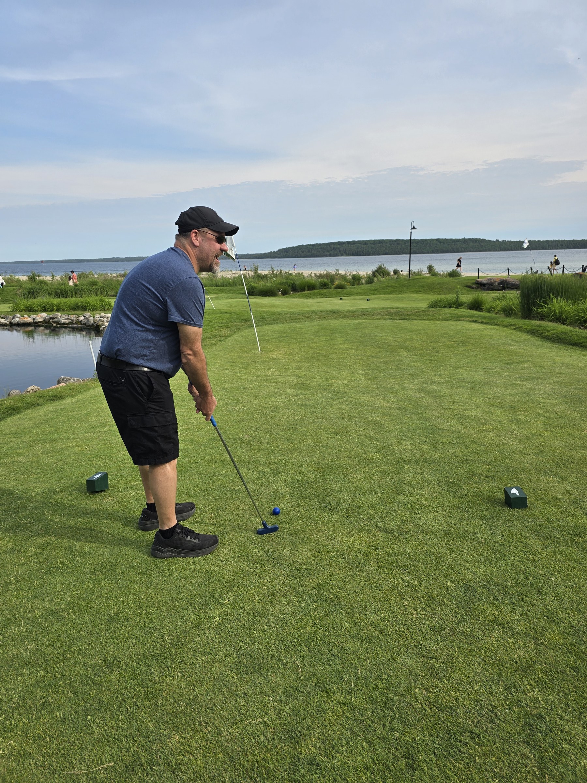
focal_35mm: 23
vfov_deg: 73.9
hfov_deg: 58.9
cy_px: 392
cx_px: 294
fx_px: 520
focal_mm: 6.3
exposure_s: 1/688
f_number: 1.7
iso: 12
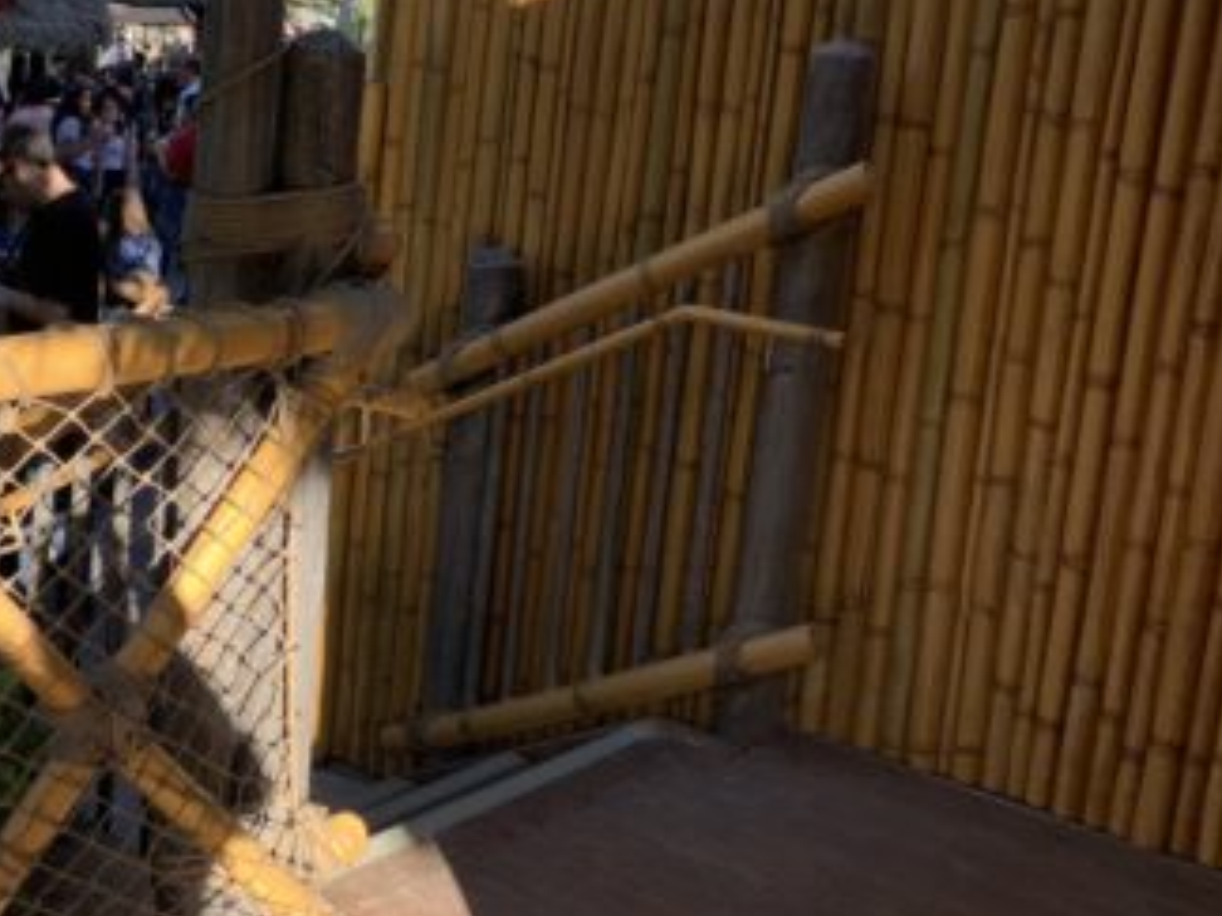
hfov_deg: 36.2
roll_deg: -4.1
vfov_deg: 29.6
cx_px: 94
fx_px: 1730
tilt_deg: -13.4
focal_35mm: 49
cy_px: 343
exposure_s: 1/289
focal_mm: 4.25
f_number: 1.8
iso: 25
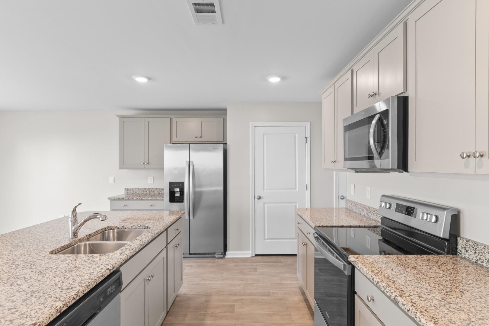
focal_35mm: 19
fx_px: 258
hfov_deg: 86.9
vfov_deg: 64.6
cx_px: 244
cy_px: 163
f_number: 4.8
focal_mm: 13
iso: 100
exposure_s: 1/3
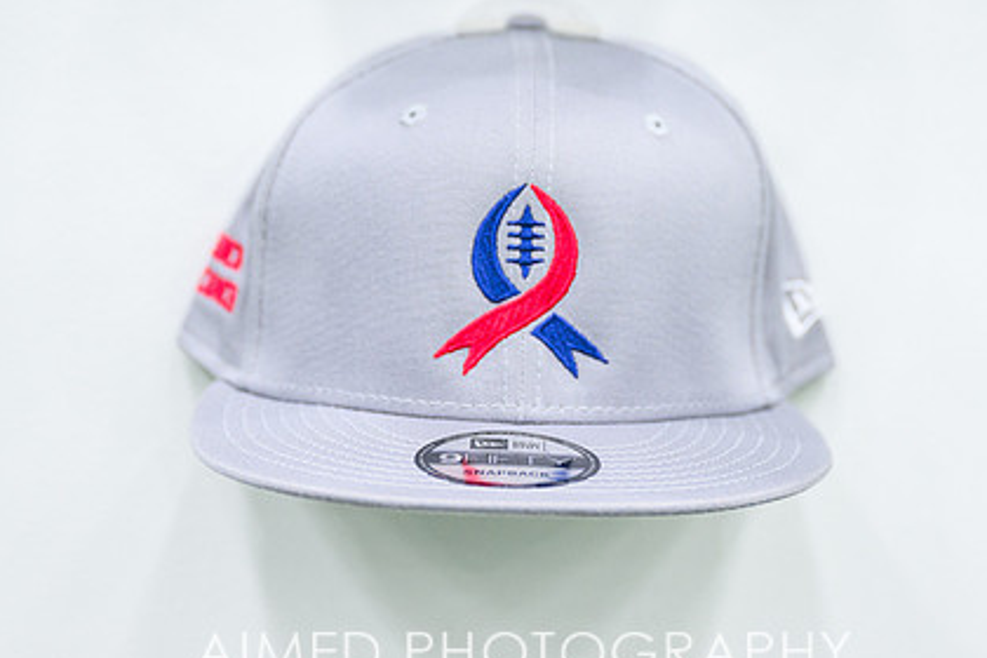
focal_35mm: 73
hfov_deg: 27.7
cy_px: 197
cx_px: 564
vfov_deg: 18.6
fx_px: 2001
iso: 1250
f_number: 2.8
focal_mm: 48
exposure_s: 1/200
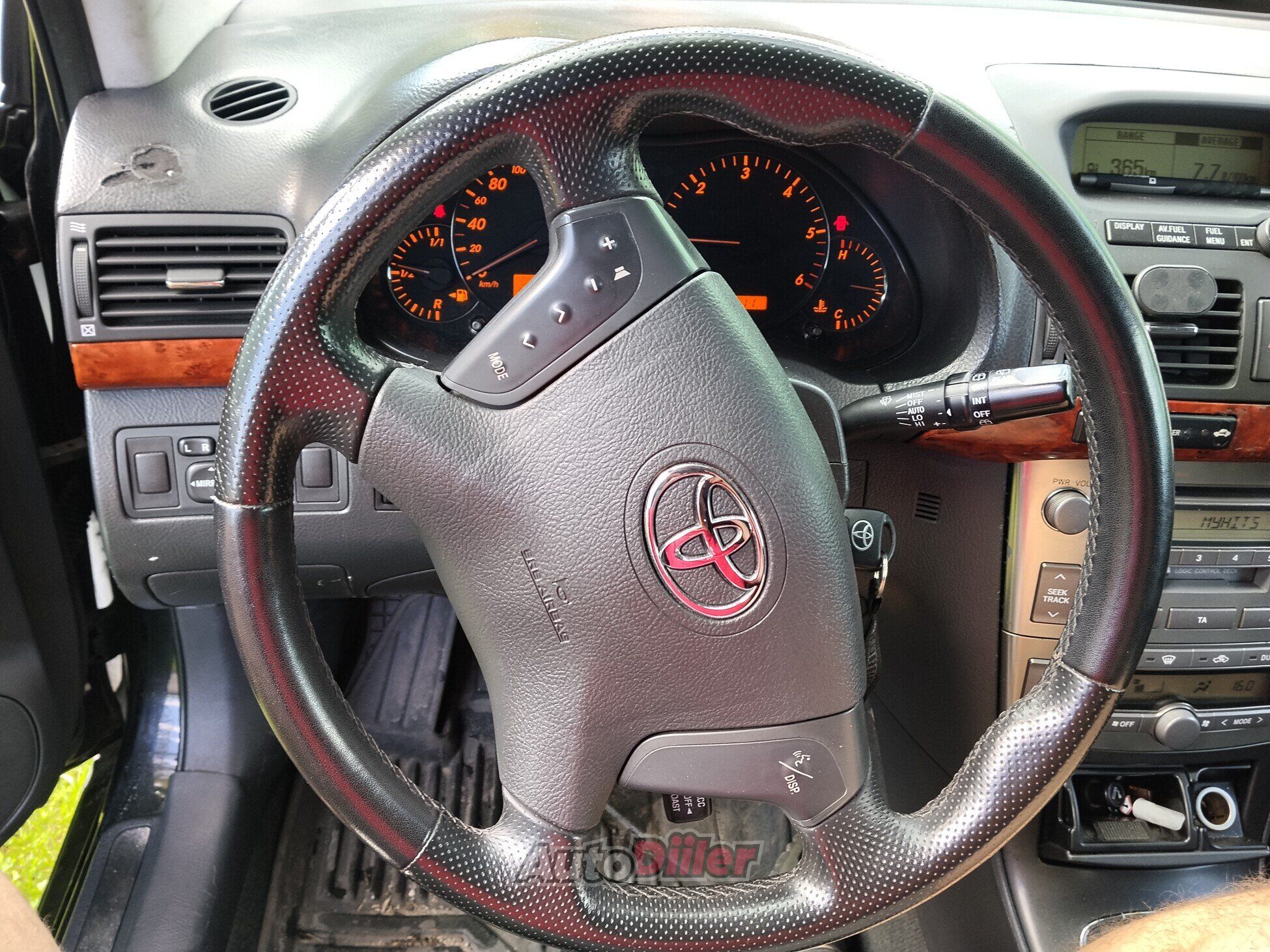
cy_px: 476
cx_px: 635
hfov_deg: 61.7
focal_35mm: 29
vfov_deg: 48.2
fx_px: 1064
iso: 64
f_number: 1.8
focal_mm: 4.22
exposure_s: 1/50
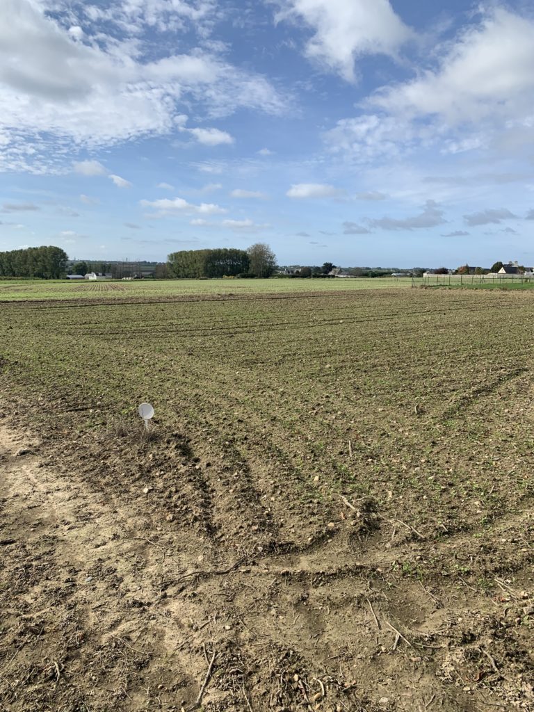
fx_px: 535
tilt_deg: -9.3
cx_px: 267
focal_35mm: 26
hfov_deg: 53.1
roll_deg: -1.2
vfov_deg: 67.3
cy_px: 356
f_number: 1.8
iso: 25
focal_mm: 4.25
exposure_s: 1/2364
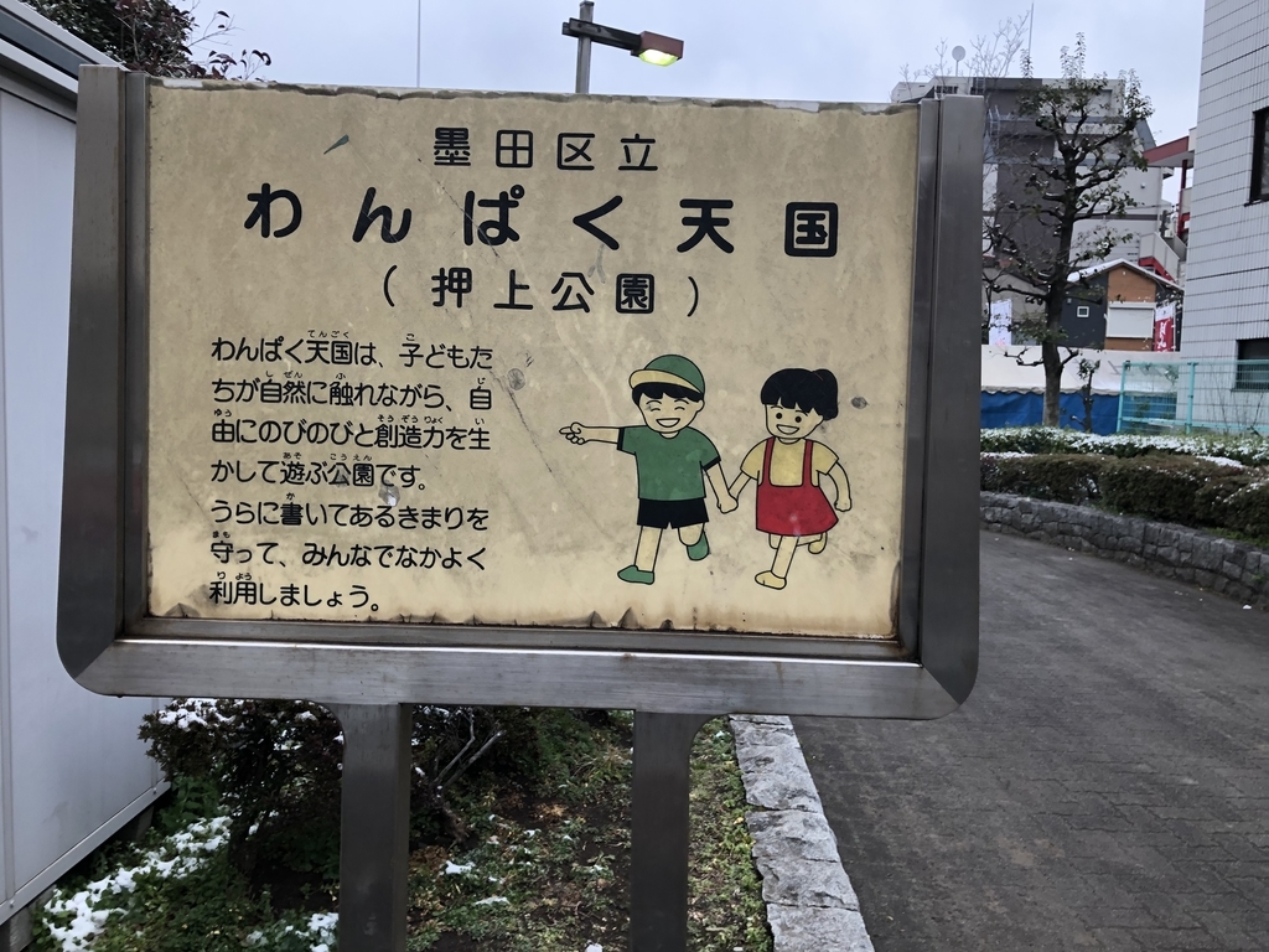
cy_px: 476
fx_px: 1026
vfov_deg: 49.7
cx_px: 634
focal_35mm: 28
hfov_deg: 63.4
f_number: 1.8
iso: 40
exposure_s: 1/120
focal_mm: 4
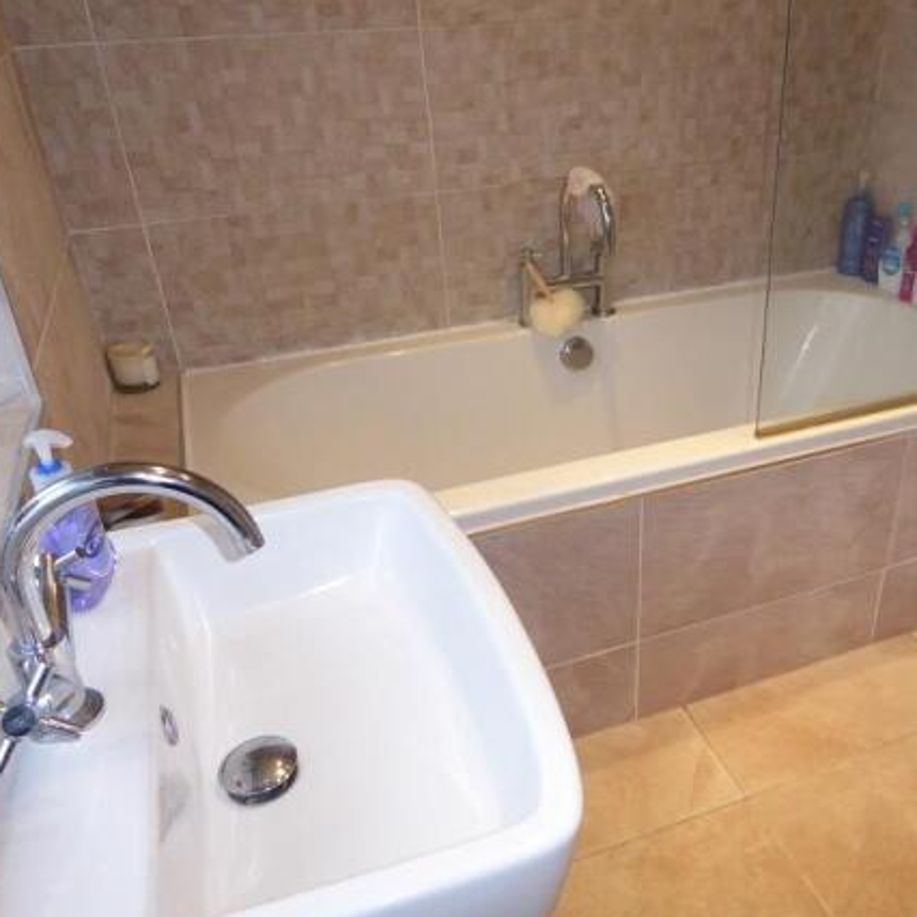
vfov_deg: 55.6
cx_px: 597
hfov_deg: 54.7
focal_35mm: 29
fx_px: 869
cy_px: 468
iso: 640
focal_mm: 4.3
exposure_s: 1/60
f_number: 3.3
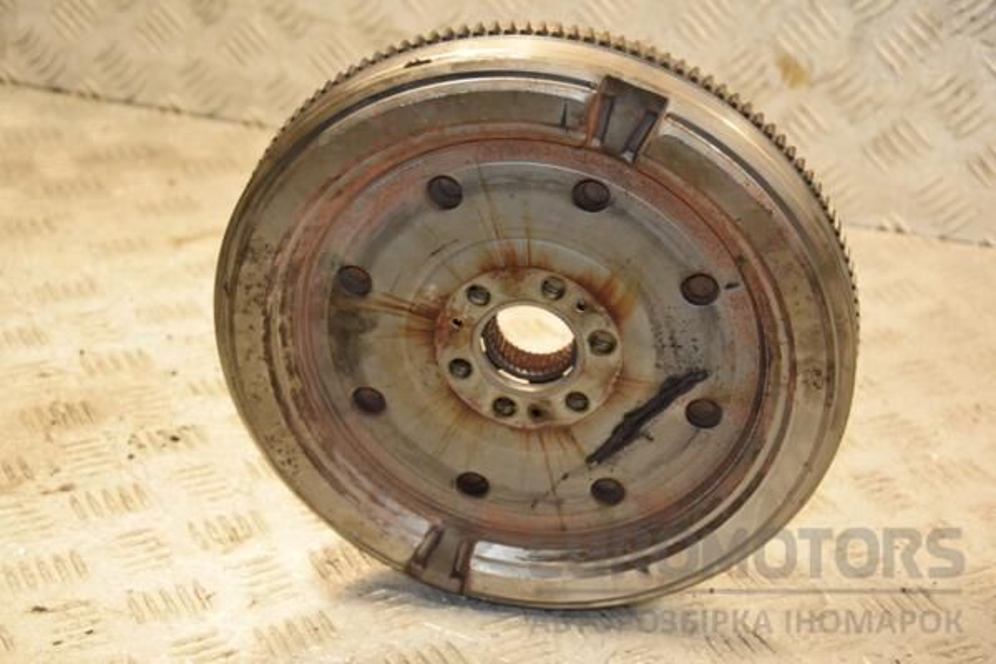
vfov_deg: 15.7
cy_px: 332
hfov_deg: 23.4
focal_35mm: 87
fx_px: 2407
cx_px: 498
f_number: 5
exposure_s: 1/160
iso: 800
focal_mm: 58
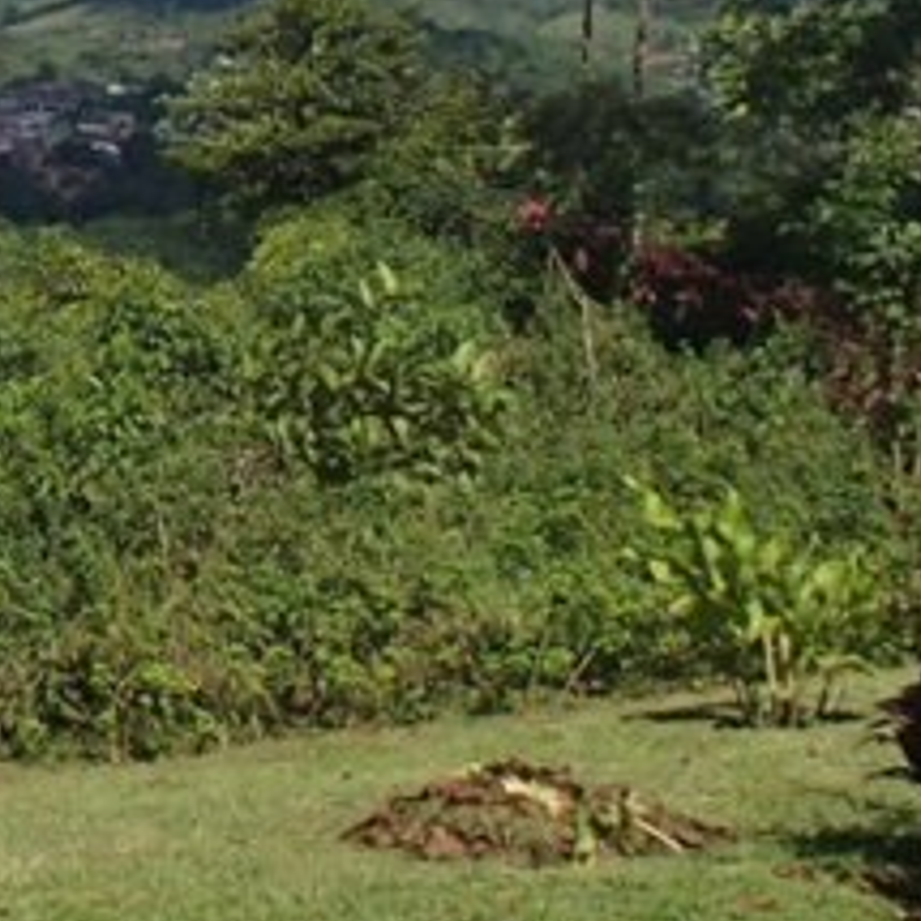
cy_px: -47
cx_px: -188
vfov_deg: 20.1
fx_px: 2498
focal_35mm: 83
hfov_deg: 19.6
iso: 100
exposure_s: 1/160
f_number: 11
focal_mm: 5
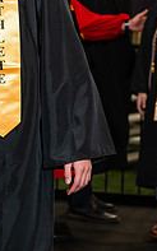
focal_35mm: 210
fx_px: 1439
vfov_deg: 9.9
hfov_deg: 6.1
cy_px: 13
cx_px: -138
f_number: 4.5
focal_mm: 70
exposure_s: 1/200
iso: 1250
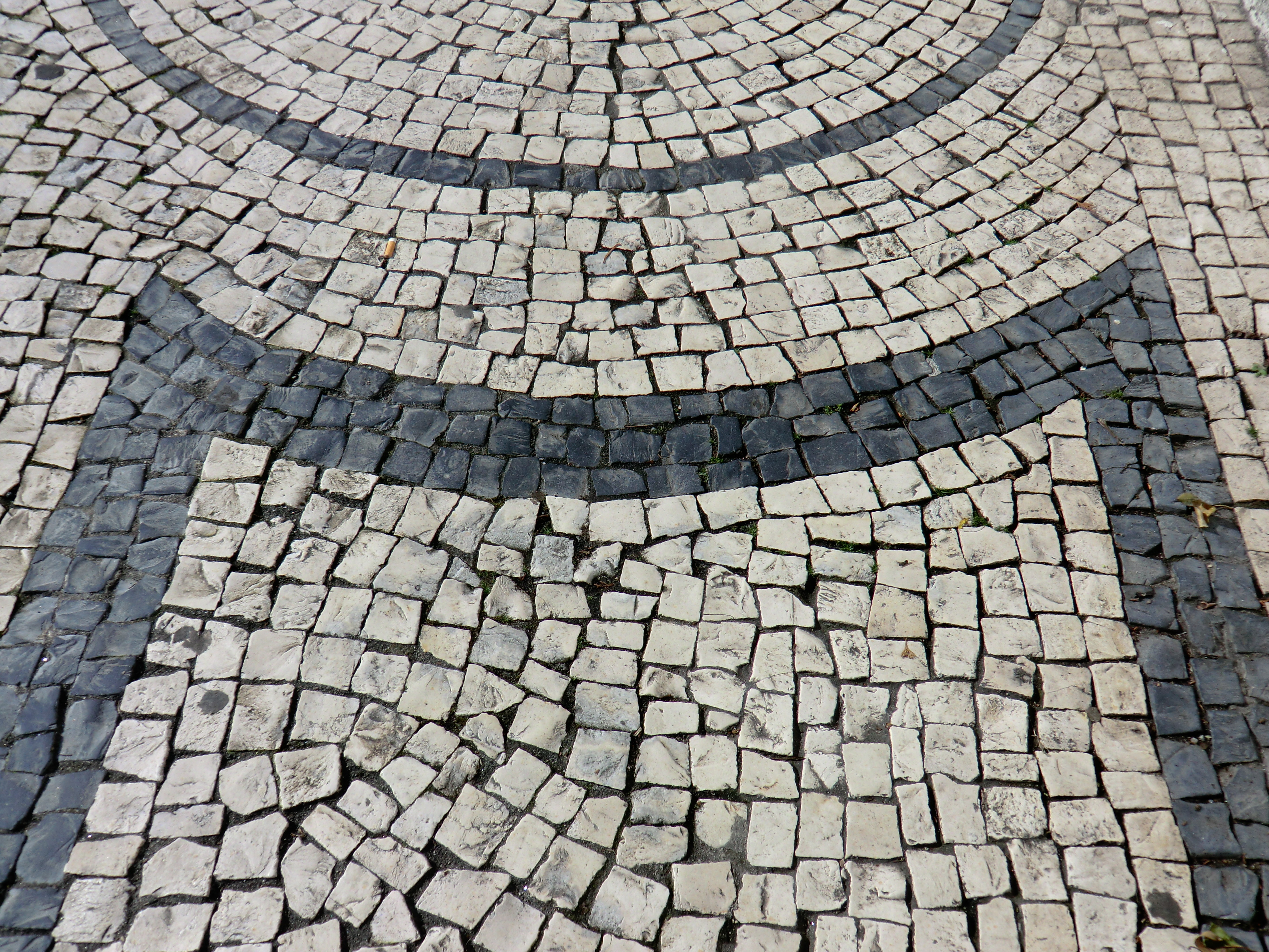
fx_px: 1246
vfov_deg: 41.8
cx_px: 634
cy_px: 476
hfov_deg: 54.0
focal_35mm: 34
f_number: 8.4
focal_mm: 6.1
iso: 64
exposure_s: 1/250
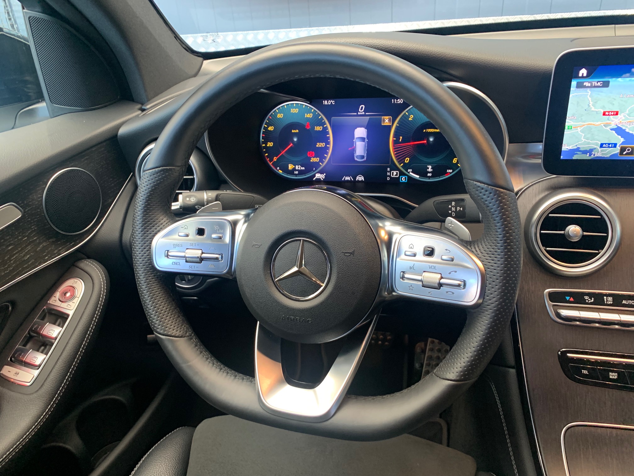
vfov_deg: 53.1
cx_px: 317
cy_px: 238
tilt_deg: -29.7
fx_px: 476
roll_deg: +4.5
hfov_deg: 67.3
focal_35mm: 26
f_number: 1.8
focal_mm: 4.25
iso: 160
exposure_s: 1/50
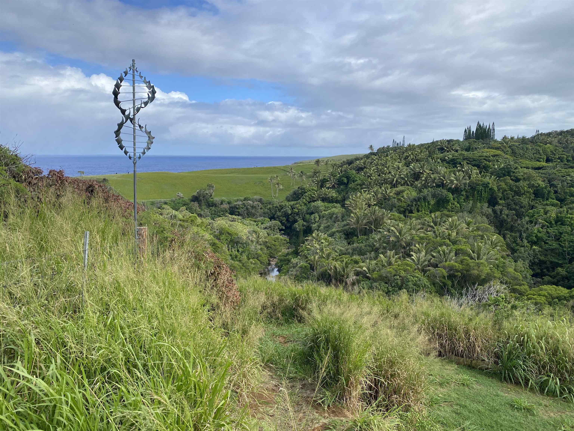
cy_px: 216
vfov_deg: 53.1
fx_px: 431
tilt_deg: -7.8
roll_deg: +0.3
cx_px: 287
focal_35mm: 26
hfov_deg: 67.3
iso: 32
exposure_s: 1/2463
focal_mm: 4.25
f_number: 1.8
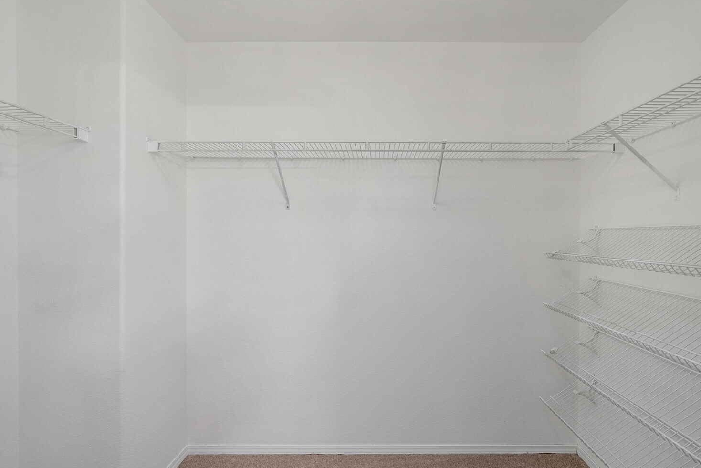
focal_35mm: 15
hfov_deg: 100.2
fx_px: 292
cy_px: 245
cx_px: 374
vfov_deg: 77.3
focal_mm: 13
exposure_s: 1/10
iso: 1000
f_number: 7.1
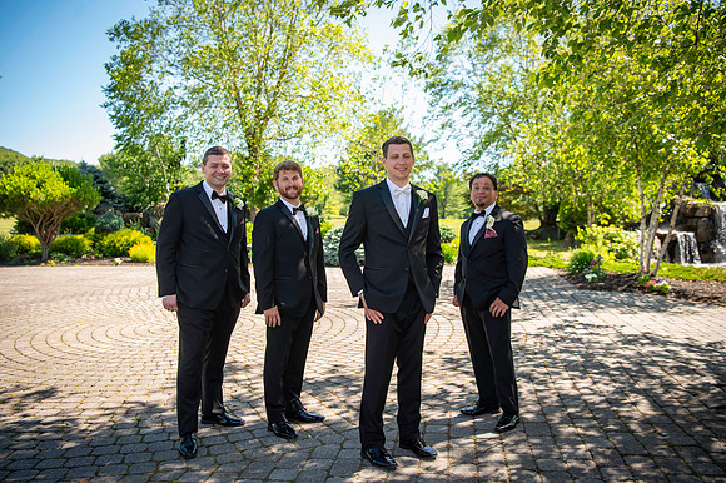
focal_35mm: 32
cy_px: 242
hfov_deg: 58.7
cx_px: 363
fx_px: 645
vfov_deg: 41.1
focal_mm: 32
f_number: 3.2
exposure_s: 1/800
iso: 250
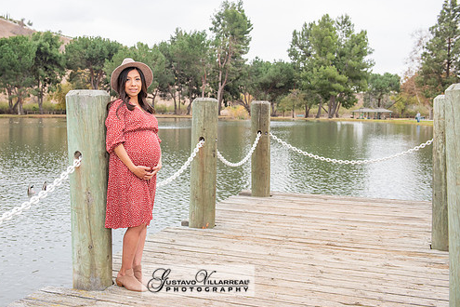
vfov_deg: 32.6
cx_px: 198
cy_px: 136
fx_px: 524
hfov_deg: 47.3
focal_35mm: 41
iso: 500
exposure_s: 1/125
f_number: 5
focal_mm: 35
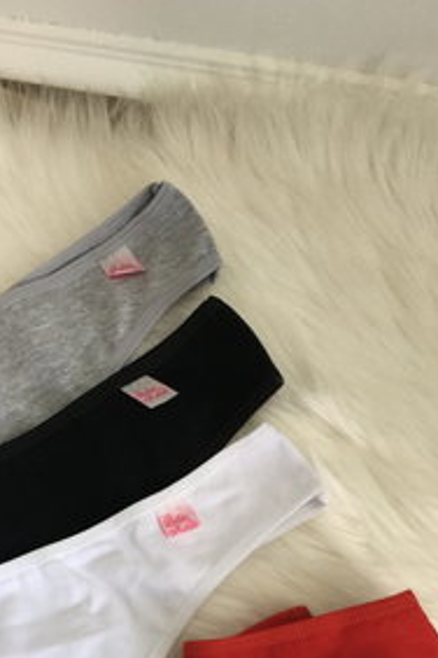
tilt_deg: -73.3
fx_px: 1040
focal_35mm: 57
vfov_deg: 33.2
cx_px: 12
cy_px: 594
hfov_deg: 22.9
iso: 32
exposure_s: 1/50
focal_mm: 4.15
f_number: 2.2
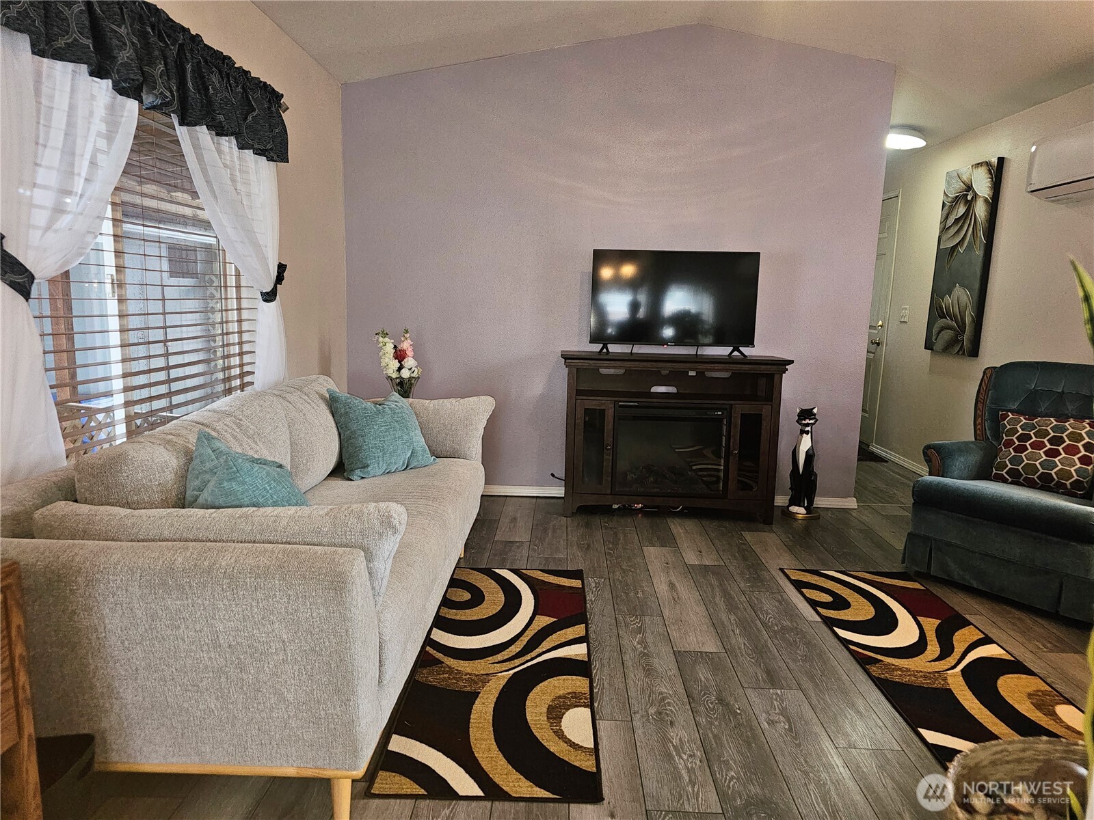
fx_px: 727
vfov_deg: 58.9
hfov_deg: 73.9
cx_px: 547
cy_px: 410
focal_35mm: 23
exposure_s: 1/24
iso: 125
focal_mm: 6.3
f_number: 1.7
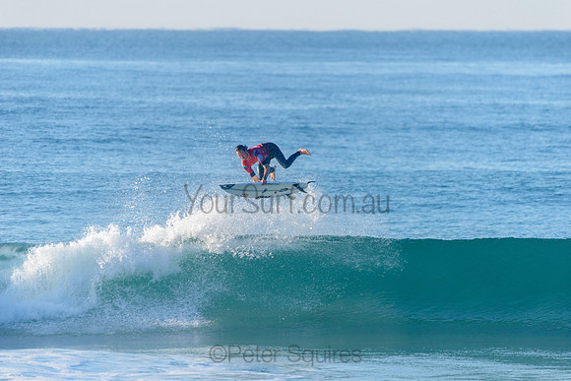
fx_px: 7934
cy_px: 190
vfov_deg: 2.8
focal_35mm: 500
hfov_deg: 4.1
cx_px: 286
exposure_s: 1/2000
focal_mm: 500
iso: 400
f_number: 5.6
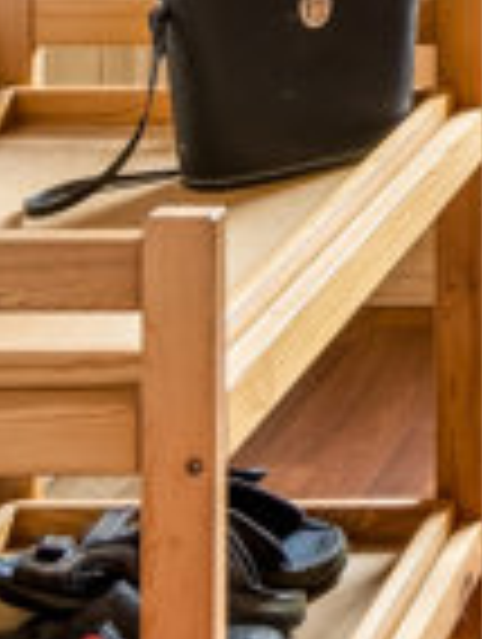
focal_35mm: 122
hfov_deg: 10.5
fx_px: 2253
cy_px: -497
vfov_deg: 14.3
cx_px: 1171
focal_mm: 15
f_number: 8
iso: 200
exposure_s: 1/20
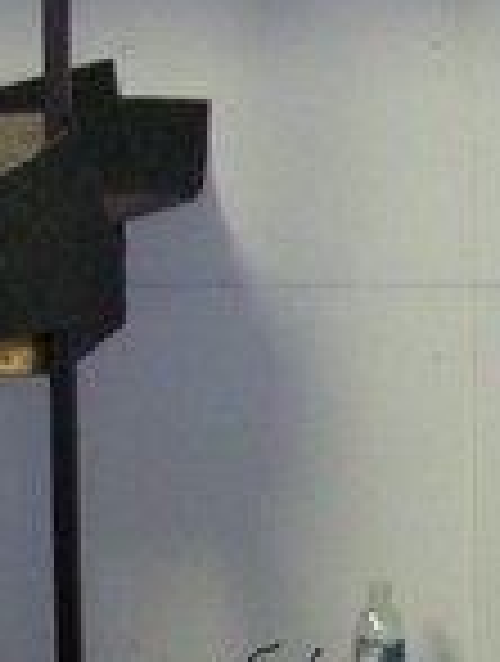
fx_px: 3279
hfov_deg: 8.6
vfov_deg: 11.5
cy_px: 417
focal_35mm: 171
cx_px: 595
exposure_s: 1/30
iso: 200
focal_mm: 5.85
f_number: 2.8
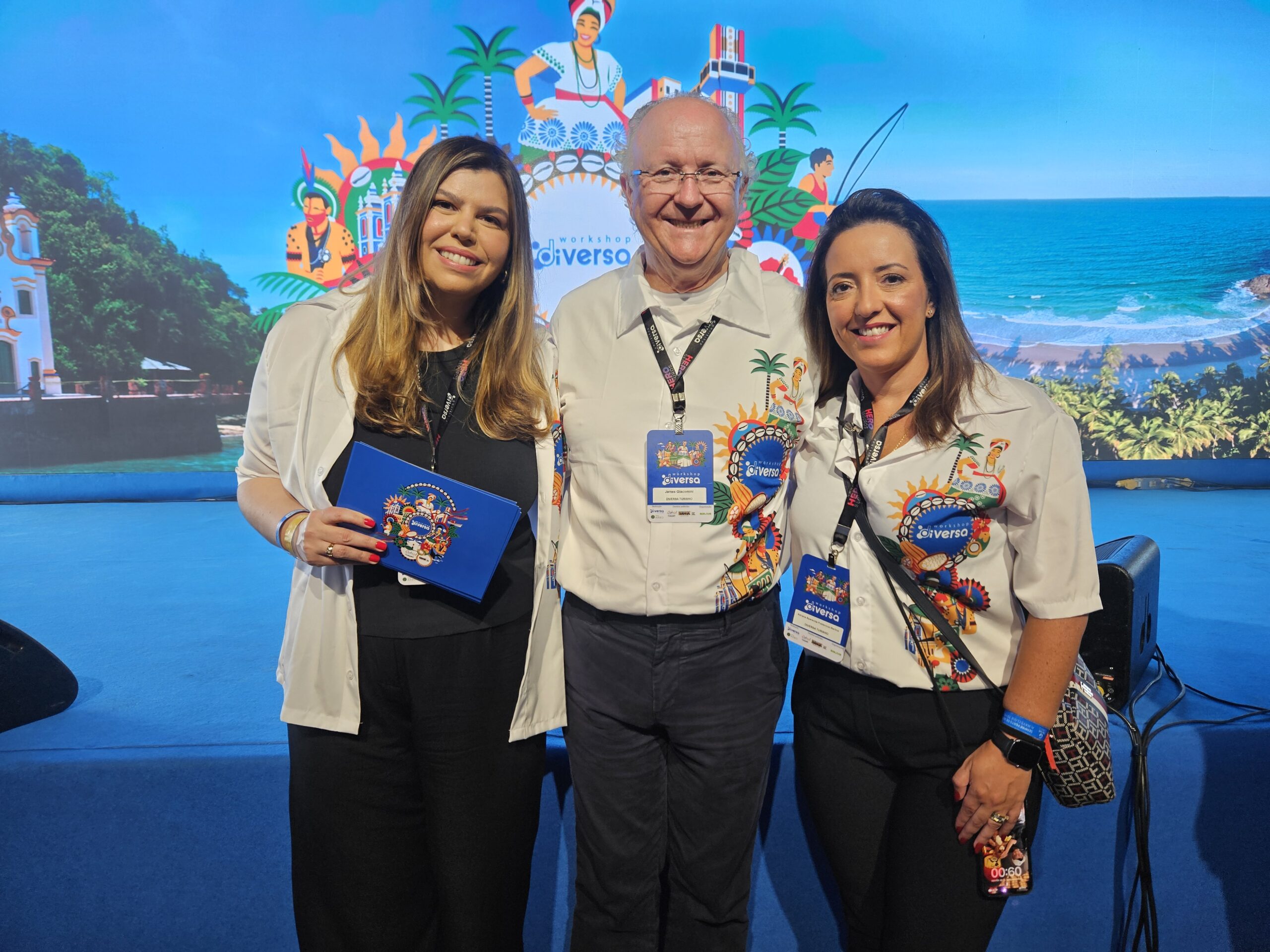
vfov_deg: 58.9
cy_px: 476
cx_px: 635
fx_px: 844
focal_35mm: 23
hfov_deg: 73.9
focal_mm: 5.4
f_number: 1.8
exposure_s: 1/60
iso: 64
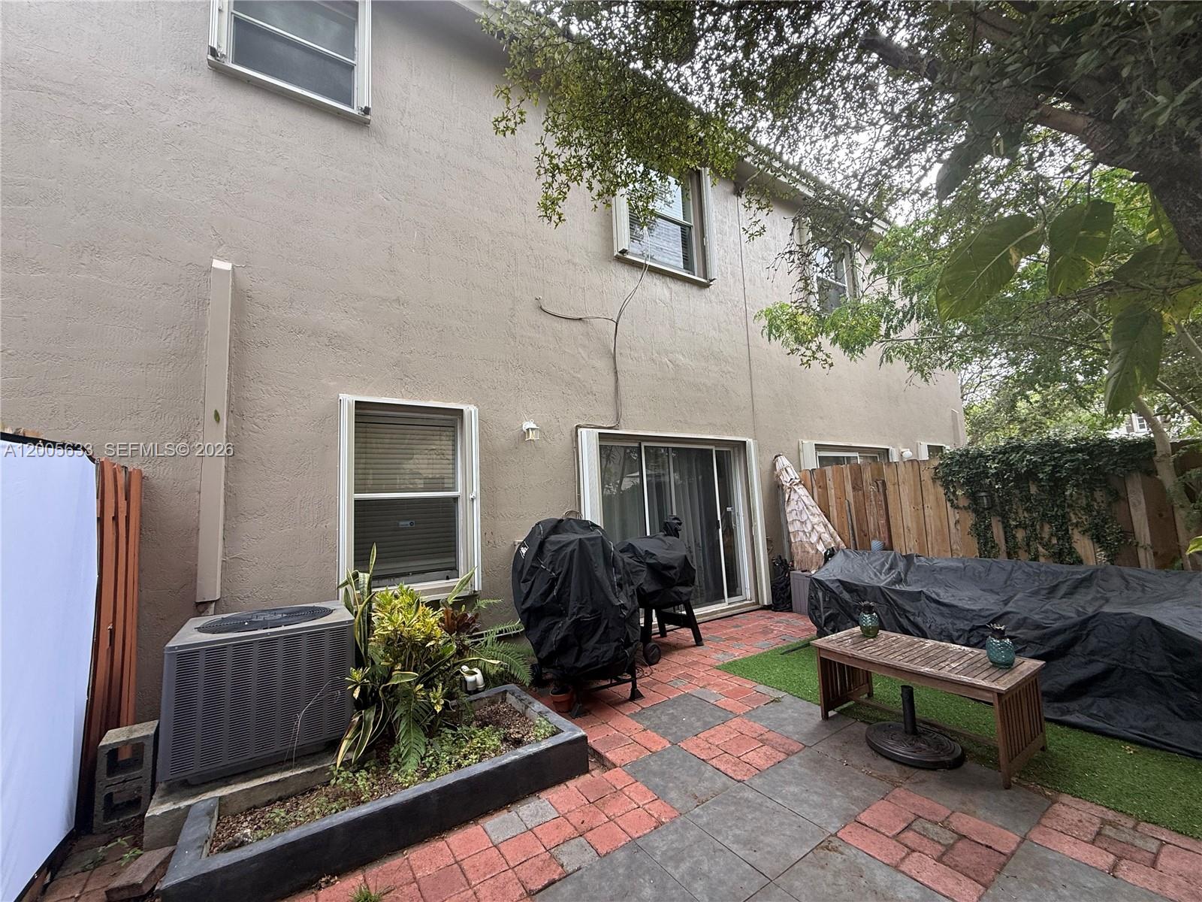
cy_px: 451
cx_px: 601
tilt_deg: +7.8
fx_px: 486
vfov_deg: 85.7
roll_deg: +2.8
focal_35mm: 14
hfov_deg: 102.1
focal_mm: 2.22
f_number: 2.2
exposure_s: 1/99
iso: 50
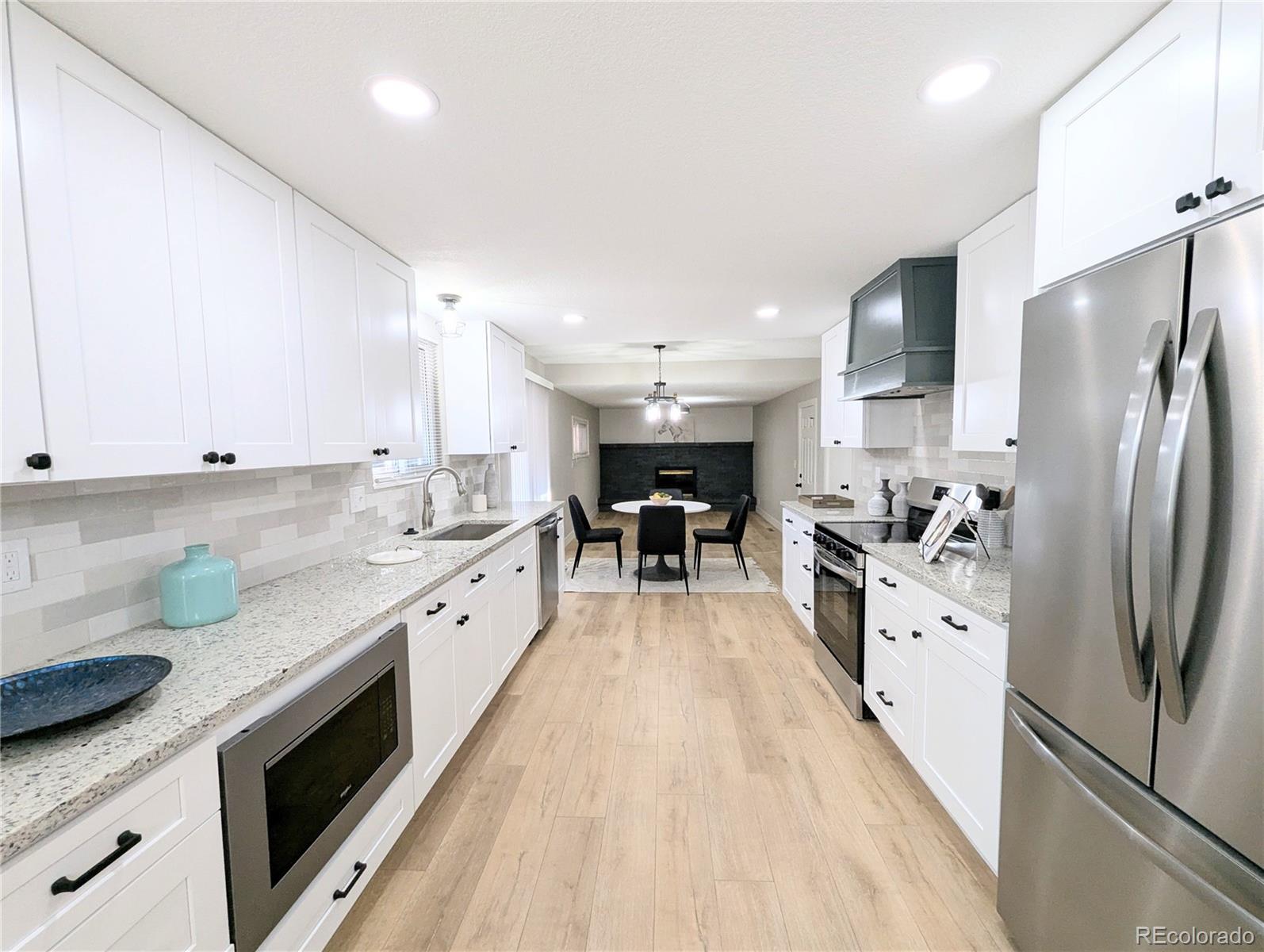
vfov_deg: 90.1
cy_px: 476
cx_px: 632
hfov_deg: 106.1
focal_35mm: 13
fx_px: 475
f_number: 2.2
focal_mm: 1.95
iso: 74
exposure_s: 1/120
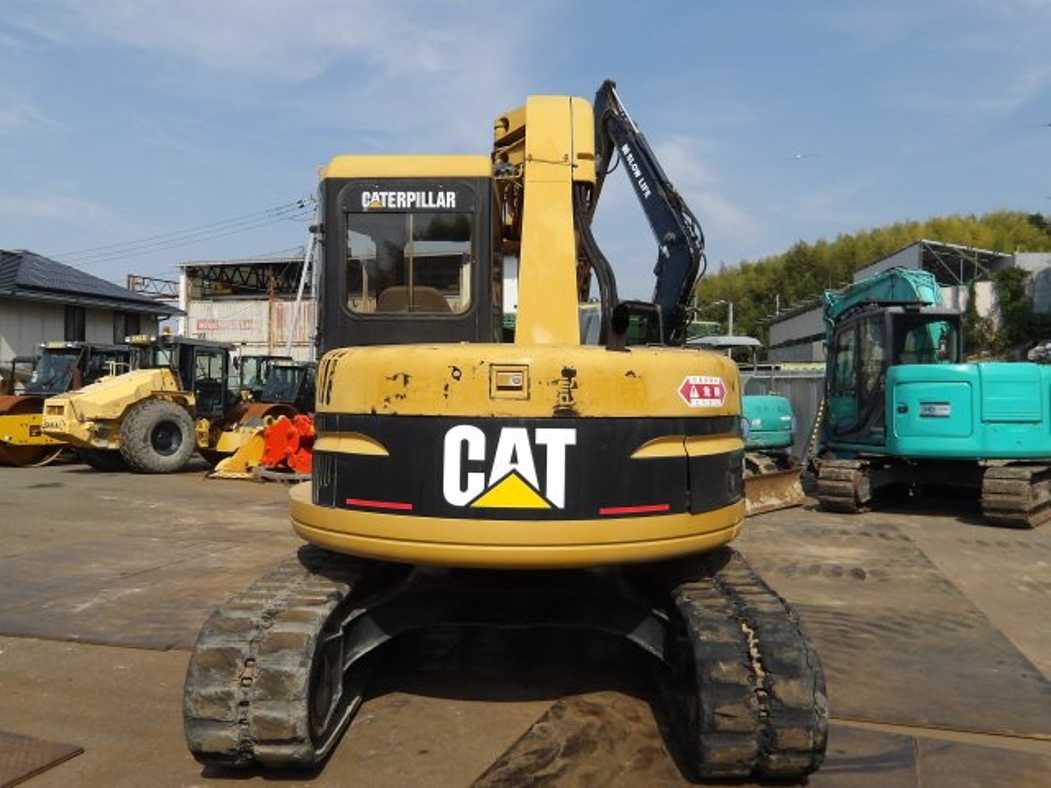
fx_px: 820
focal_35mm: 27
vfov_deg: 51.4
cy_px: 394
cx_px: 526
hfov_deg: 65.3
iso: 100
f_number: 10.4
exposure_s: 1/204
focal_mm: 4.9
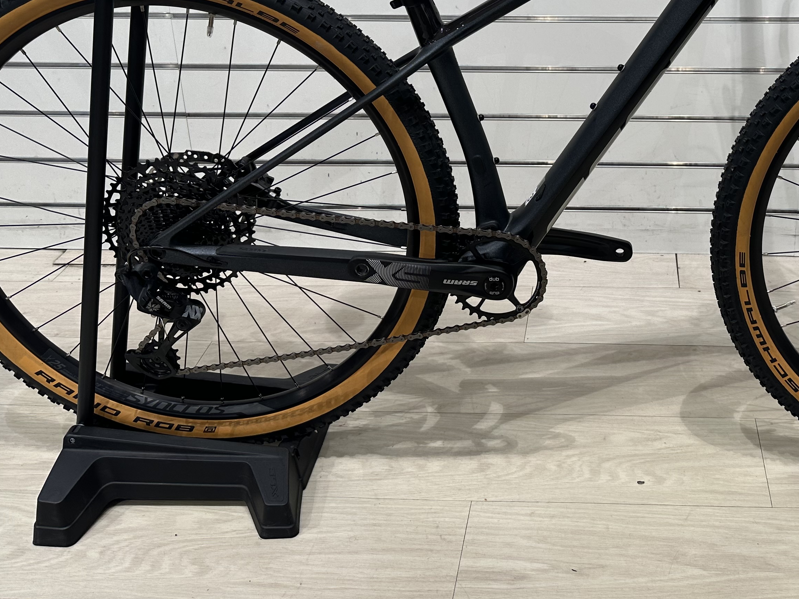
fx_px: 969
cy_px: 94
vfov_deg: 33.1
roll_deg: +0.4
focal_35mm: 42
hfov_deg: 43.6
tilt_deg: -20.7
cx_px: 581
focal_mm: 6.86
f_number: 1.78
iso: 50
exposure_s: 1/117
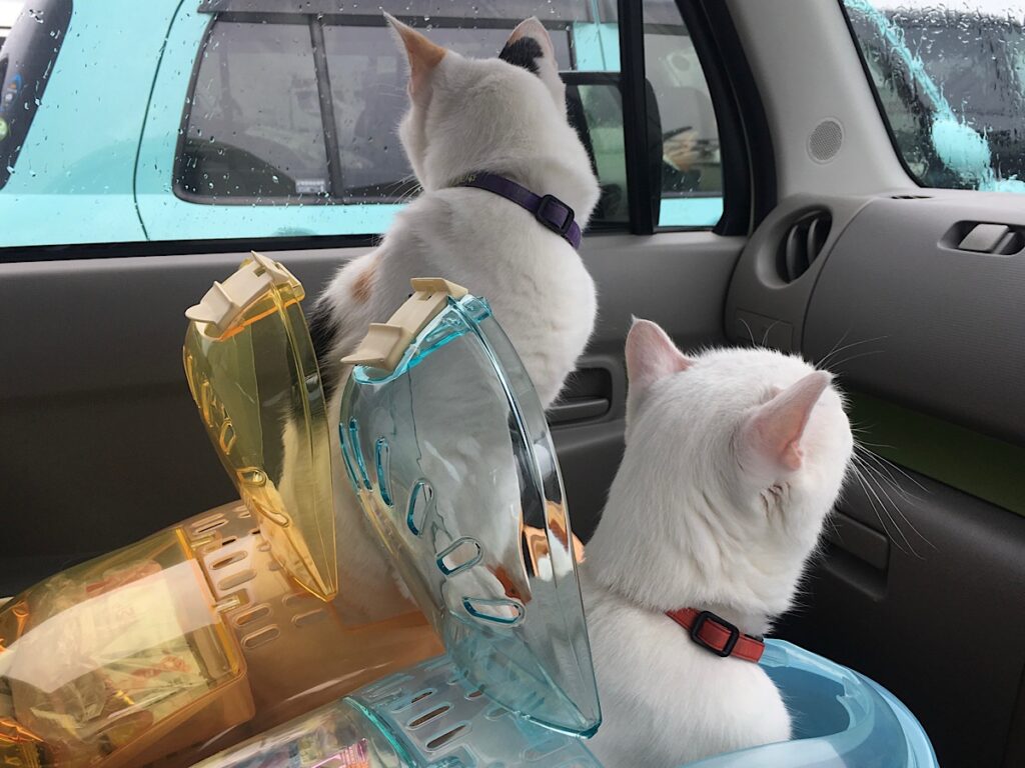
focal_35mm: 29
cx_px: 512
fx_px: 859
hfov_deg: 61.7
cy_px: 384
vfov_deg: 48.2
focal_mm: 4.15
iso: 25
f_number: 2.2
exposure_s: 1/214
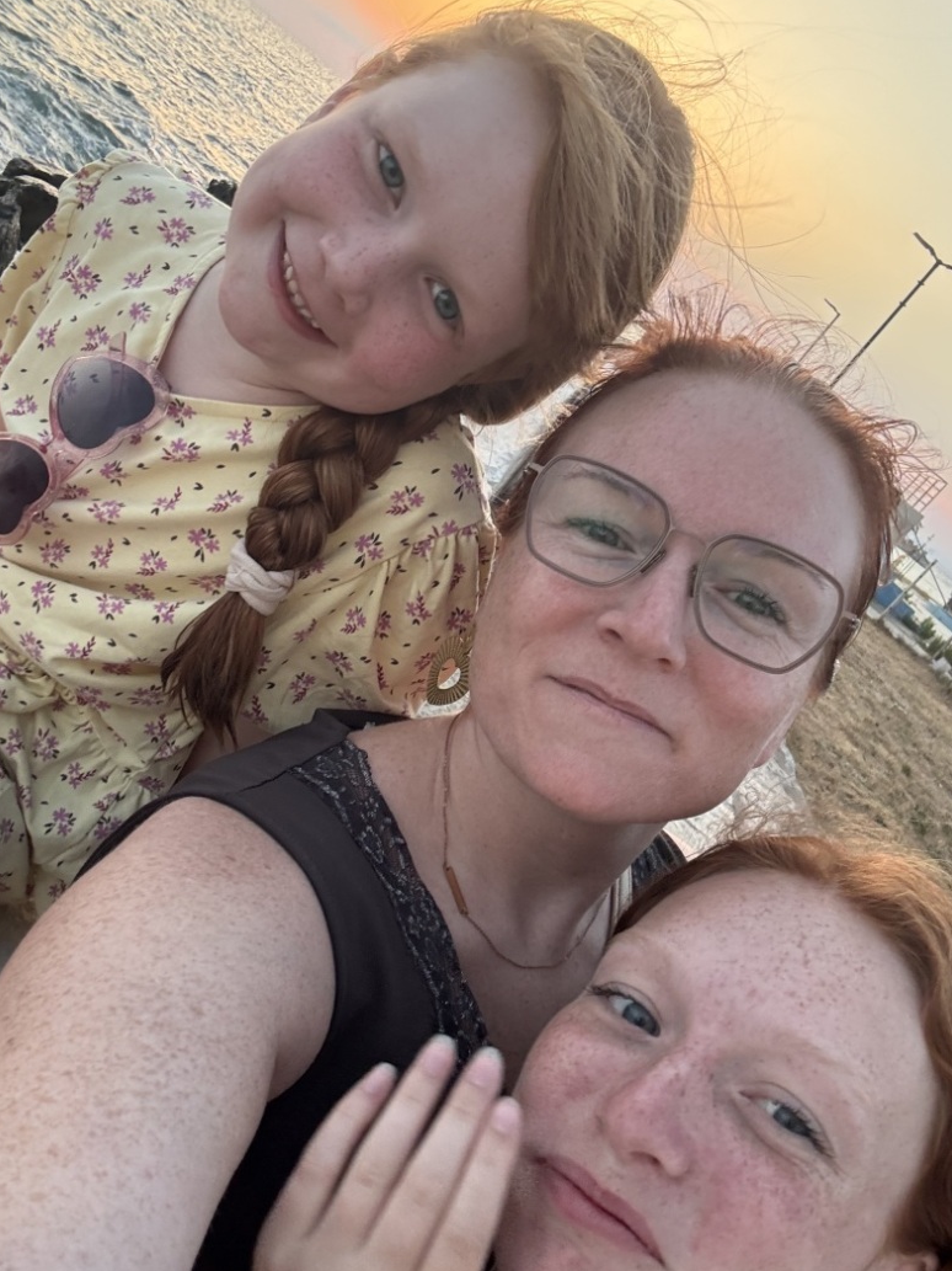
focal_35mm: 31
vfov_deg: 58.4
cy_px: 623
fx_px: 1137
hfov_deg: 45.4
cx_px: 470
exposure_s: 1/107
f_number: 1.9
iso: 80
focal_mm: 2.69
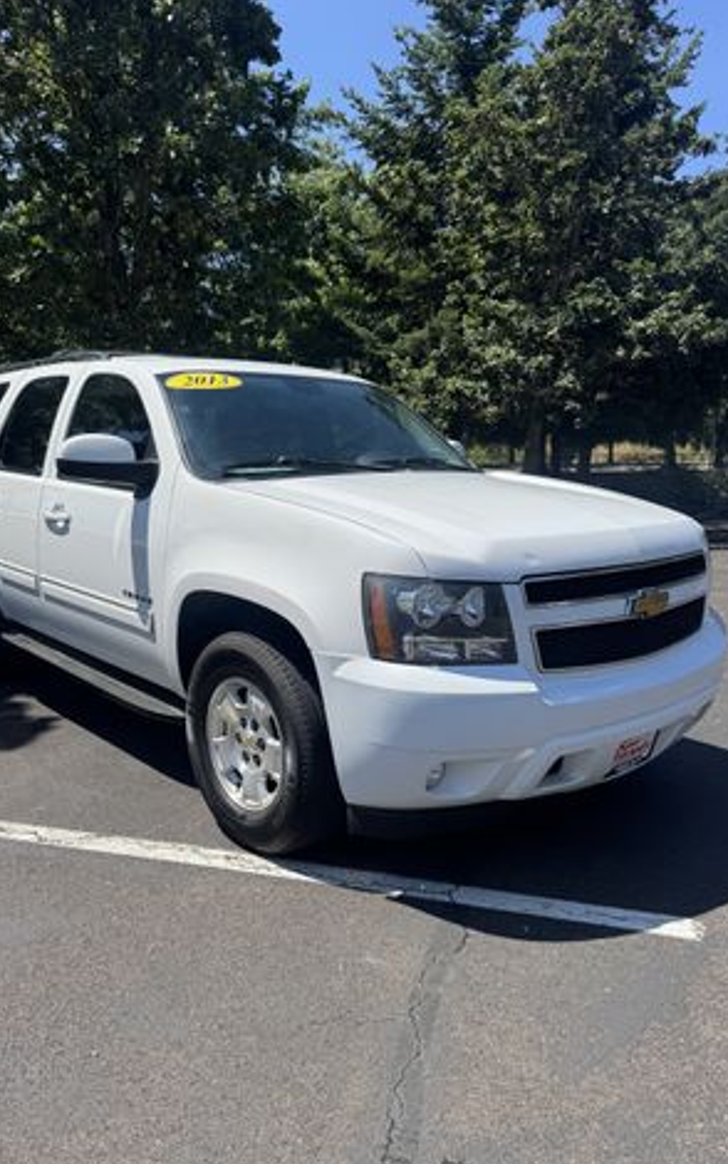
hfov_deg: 47.5
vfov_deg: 70.4
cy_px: 587
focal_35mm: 26
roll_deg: +1.0
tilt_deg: -10.3
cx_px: 317
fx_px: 825
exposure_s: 1/4608
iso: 80
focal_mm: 6.76
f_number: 1.78
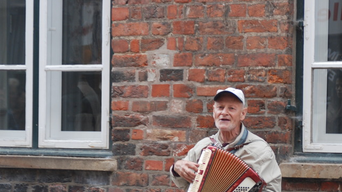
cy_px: 201
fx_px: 1641
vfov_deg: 6.7
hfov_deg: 11.9
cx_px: 220
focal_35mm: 181
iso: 200
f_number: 4.5
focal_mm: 62
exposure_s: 1/50
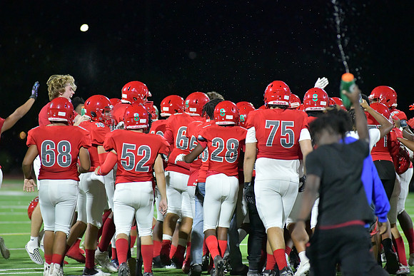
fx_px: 3451
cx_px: 207
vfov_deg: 4.6
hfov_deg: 6.9
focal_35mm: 300
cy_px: 138
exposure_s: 1/1250
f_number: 4
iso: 11400
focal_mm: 300
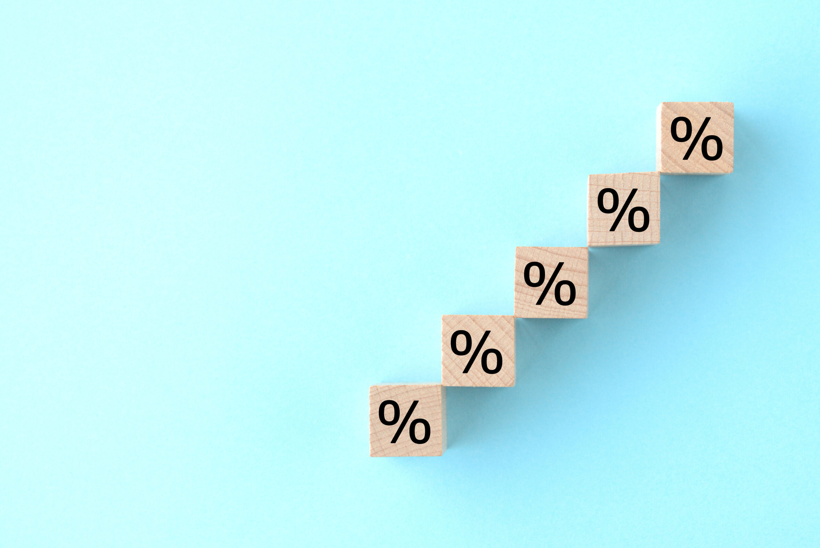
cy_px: 274
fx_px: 2279
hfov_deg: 20.4
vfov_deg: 13.7
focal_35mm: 100
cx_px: 410
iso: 640
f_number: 10
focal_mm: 100
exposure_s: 1/100
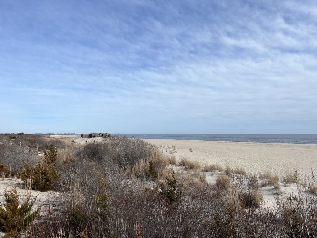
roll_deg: +1.0
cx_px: 158
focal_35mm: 26
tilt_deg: +2.7
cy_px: 119
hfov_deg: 67.3
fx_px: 238
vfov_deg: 53.1
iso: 50
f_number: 1.6
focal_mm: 5.1
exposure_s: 1/5848
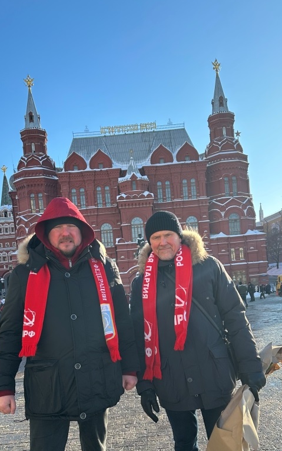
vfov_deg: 55.7
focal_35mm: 34
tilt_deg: +0.1
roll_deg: +4.7
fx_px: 418
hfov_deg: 37.3
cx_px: 137
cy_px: 294
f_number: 1.78
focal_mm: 6.86
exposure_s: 1/2155
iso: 80
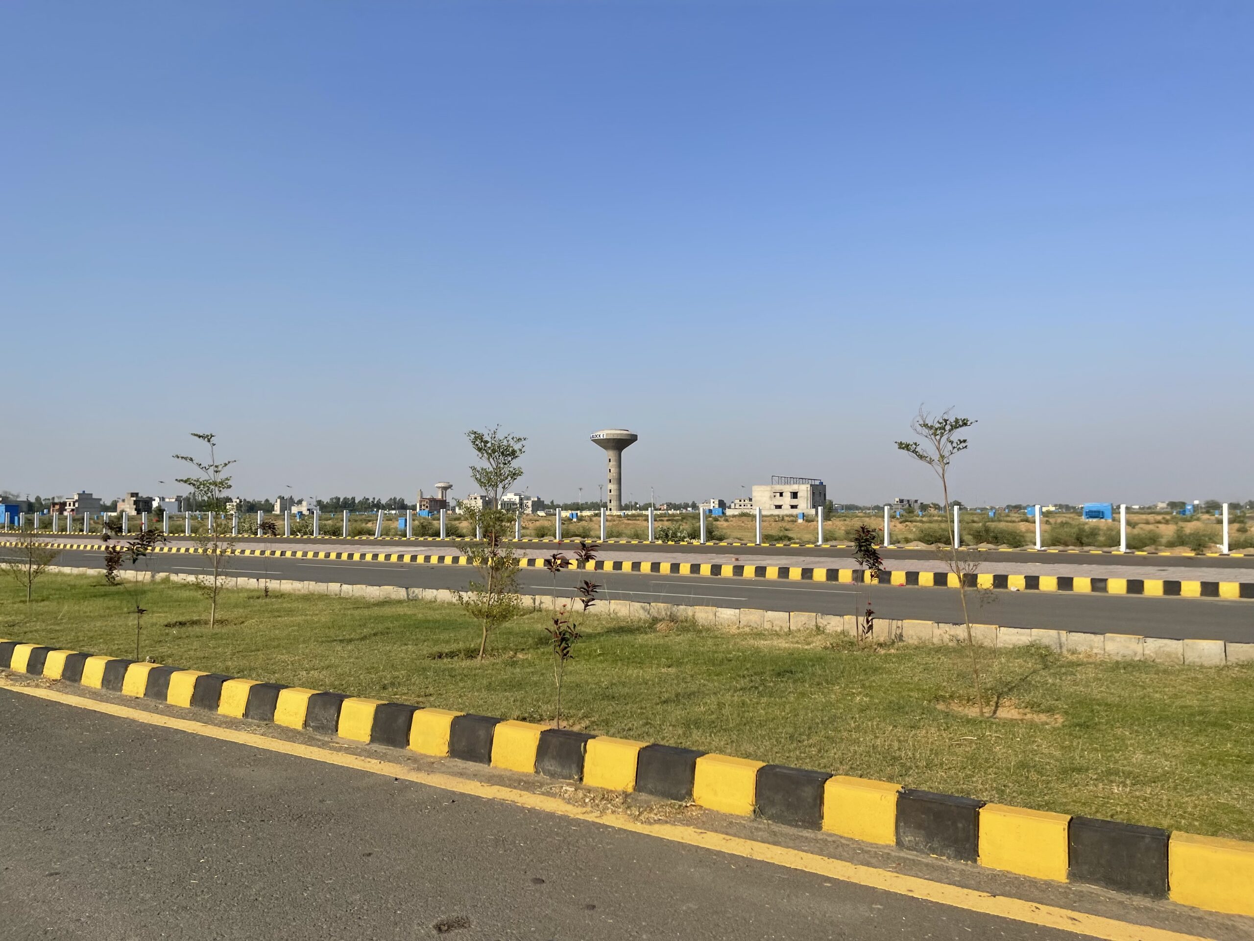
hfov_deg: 69.4
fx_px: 906
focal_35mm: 25
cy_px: 470
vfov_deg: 54.9
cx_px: 627
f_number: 1.6
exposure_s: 1/3922
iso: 32
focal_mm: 5.1
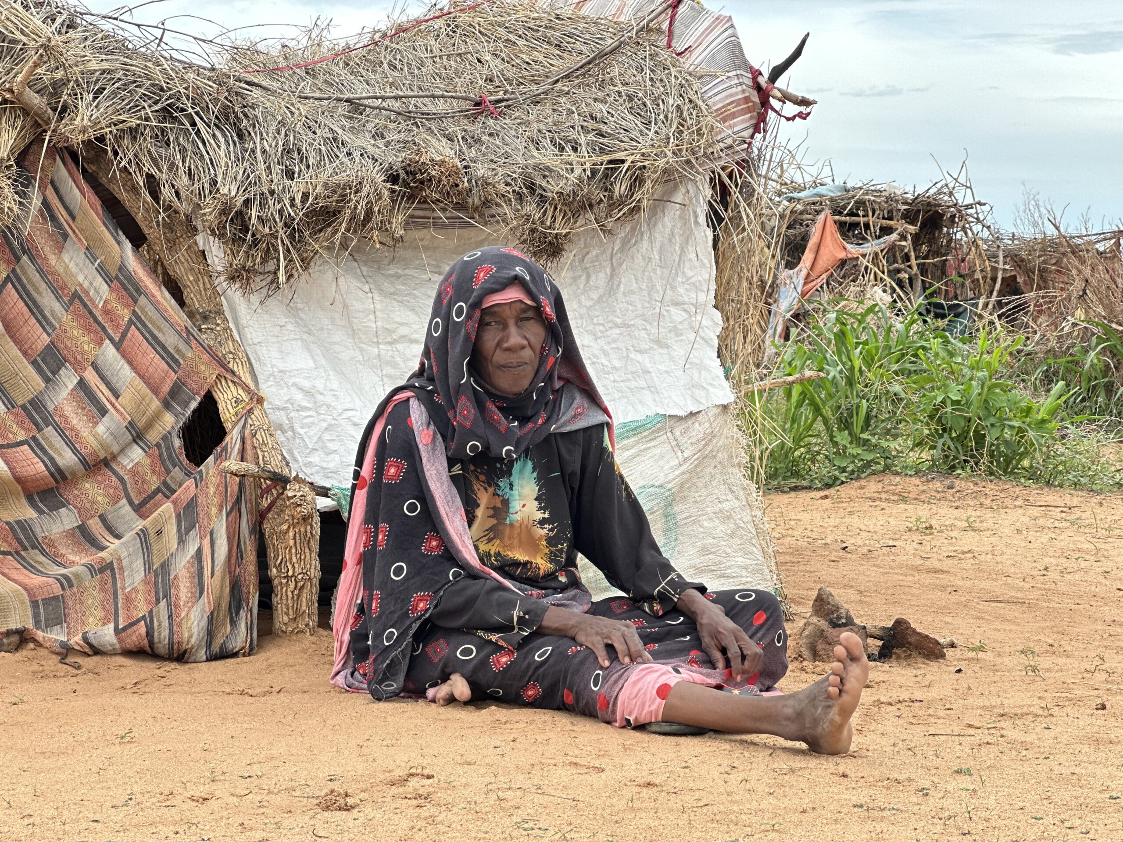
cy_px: 421
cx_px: 562
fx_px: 2498
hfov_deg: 25.3
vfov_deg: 19.1
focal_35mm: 77
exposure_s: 1/161
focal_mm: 9
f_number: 2.8
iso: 32
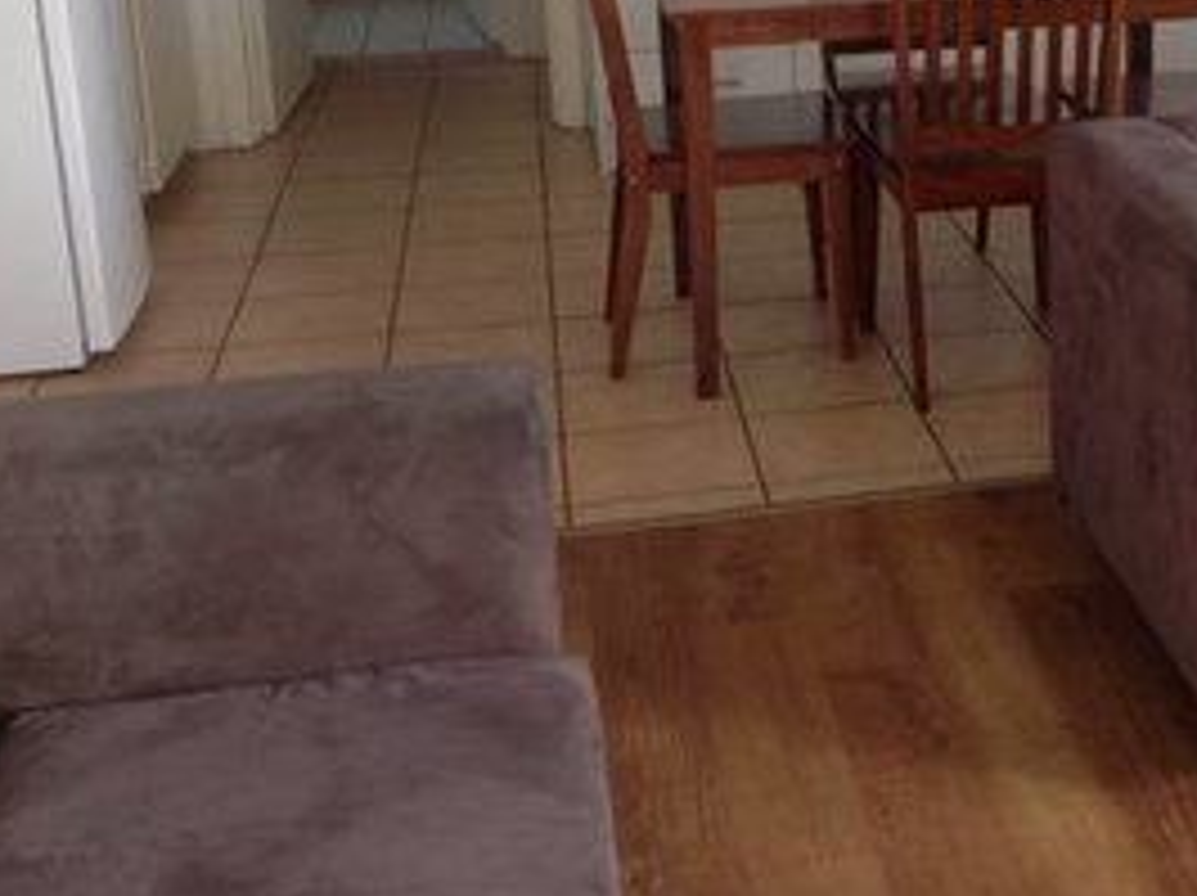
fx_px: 2177
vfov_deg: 22.8
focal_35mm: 63
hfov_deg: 29.8
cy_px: 135
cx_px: 1019
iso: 80
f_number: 2.4
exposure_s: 1/20
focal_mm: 4.28
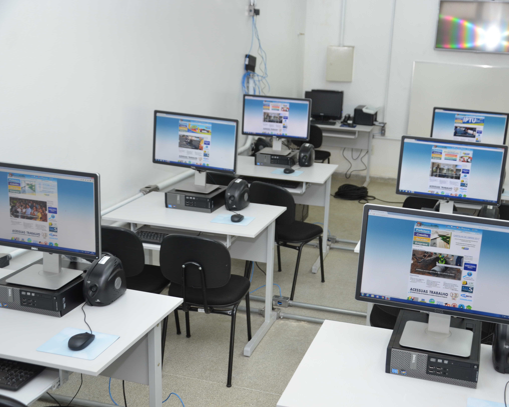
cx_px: 307
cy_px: 204
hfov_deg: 43.1
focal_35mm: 43
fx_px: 641
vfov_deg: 35.2
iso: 360
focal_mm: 25
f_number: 4
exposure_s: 1/60
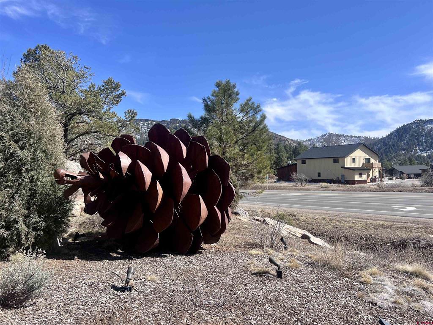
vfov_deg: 53.1
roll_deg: +1.9
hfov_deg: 67.3
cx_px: 216
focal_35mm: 26
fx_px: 325
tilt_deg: +0.7
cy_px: 162
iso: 50
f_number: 1.5
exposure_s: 1/3356
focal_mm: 5.7
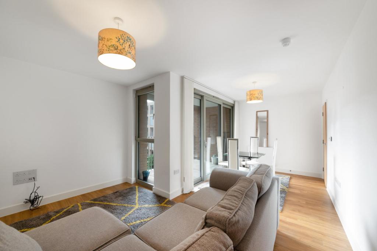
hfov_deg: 104.2
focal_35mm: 14
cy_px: 126
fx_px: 147
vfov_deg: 81.2
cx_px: 188
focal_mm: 14
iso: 200
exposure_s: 1/1.25
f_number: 16
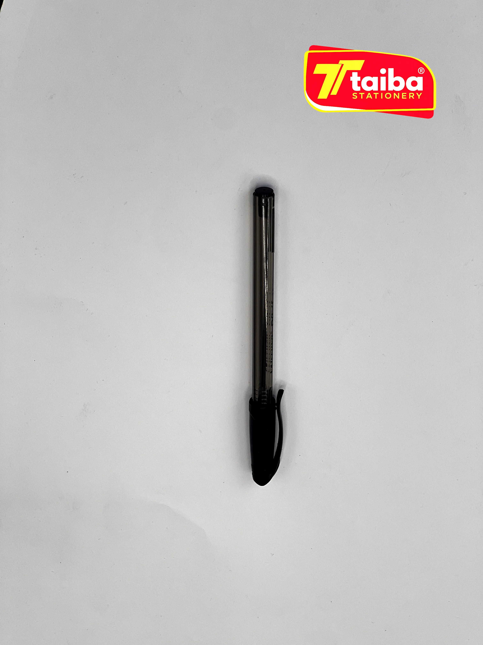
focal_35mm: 77
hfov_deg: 19.1
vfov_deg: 25.3
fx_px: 1433
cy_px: 322
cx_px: 242
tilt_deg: -61.9
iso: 32
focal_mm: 9
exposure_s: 1/416
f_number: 2.8
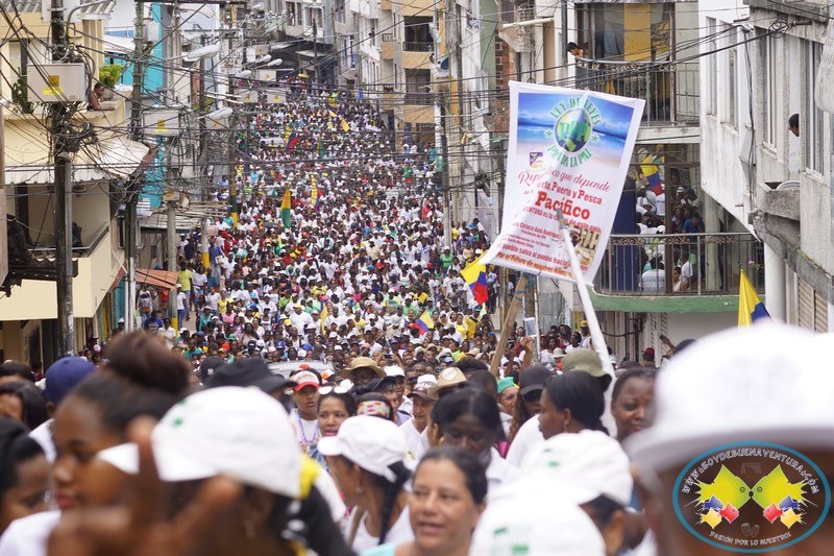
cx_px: 417
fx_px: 3474
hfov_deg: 13.7
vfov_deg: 9.1
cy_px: 278
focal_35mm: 150
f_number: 8
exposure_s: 1/200
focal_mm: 100
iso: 400
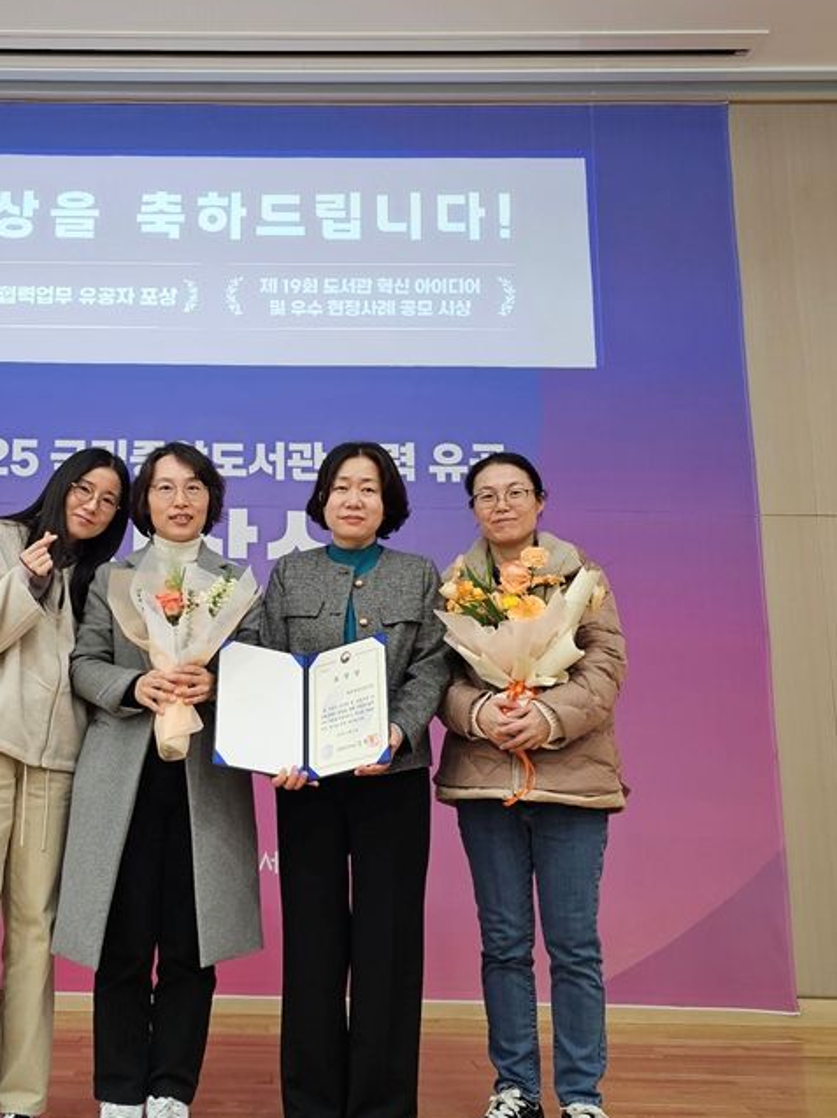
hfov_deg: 37.8
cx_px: 221
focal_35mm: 37
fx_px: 1194
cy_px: 567
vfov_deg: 50.2
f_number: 1.7
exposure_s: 1/120
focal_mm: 6.3
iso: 400
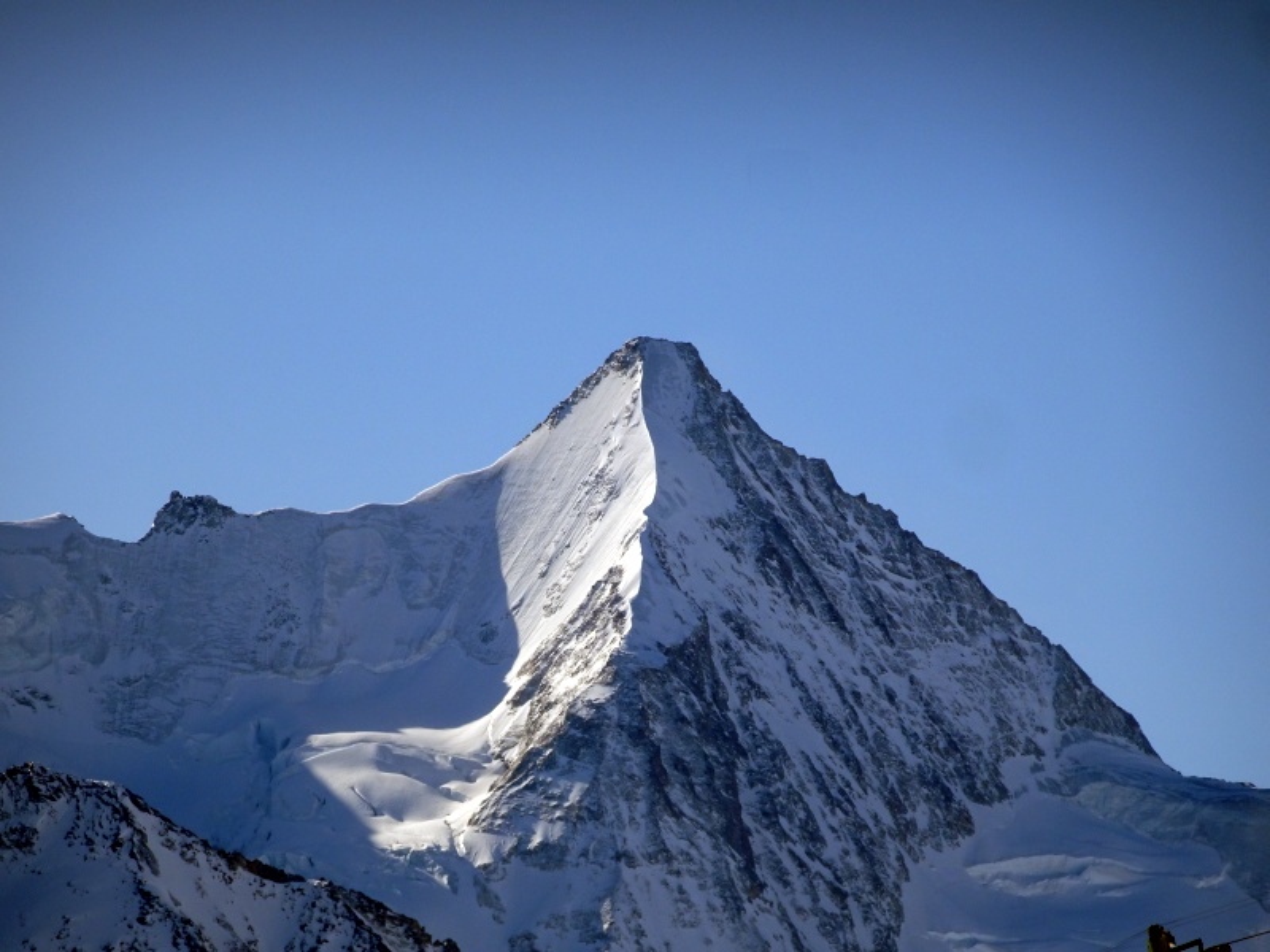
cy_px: 476
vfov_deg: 4.3
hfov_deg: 5.8
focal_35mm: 344
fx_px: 12621
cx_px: 635
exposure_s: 1/800
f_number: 6.3
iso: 80
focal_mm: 58.82
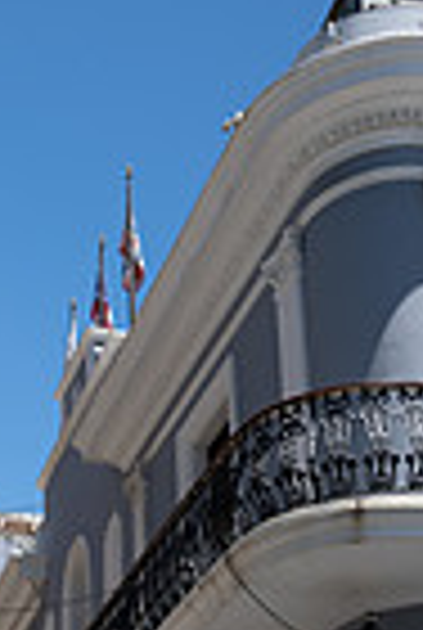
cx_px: -81
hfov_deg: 17.0
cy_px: 626
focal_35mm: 77
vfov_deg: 25.0
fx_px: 1350
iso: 110
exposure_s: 1/125
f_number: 8
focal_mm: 24
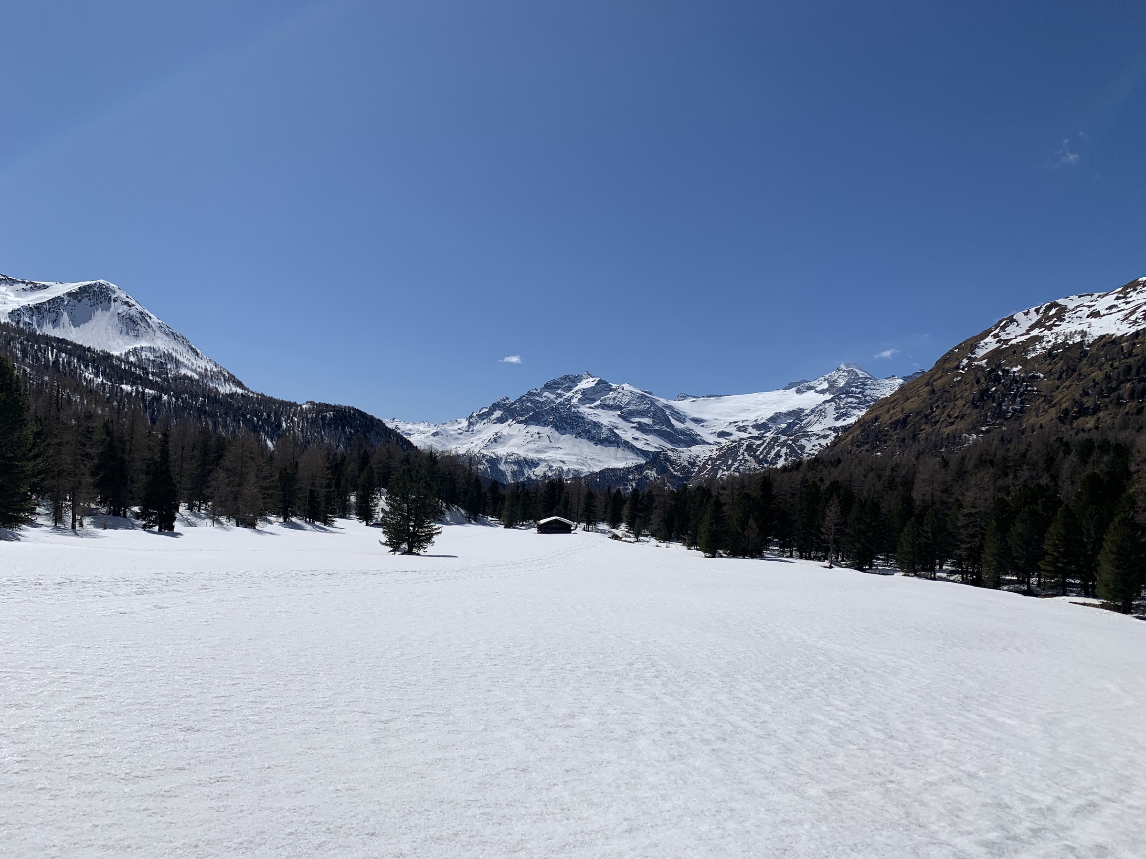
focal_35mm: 26
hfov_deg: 67.3
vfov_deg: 53.1
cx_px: 573
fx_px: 861
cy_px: 430
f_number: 1.8
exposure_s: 1/8696
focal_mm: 4.25
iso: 25
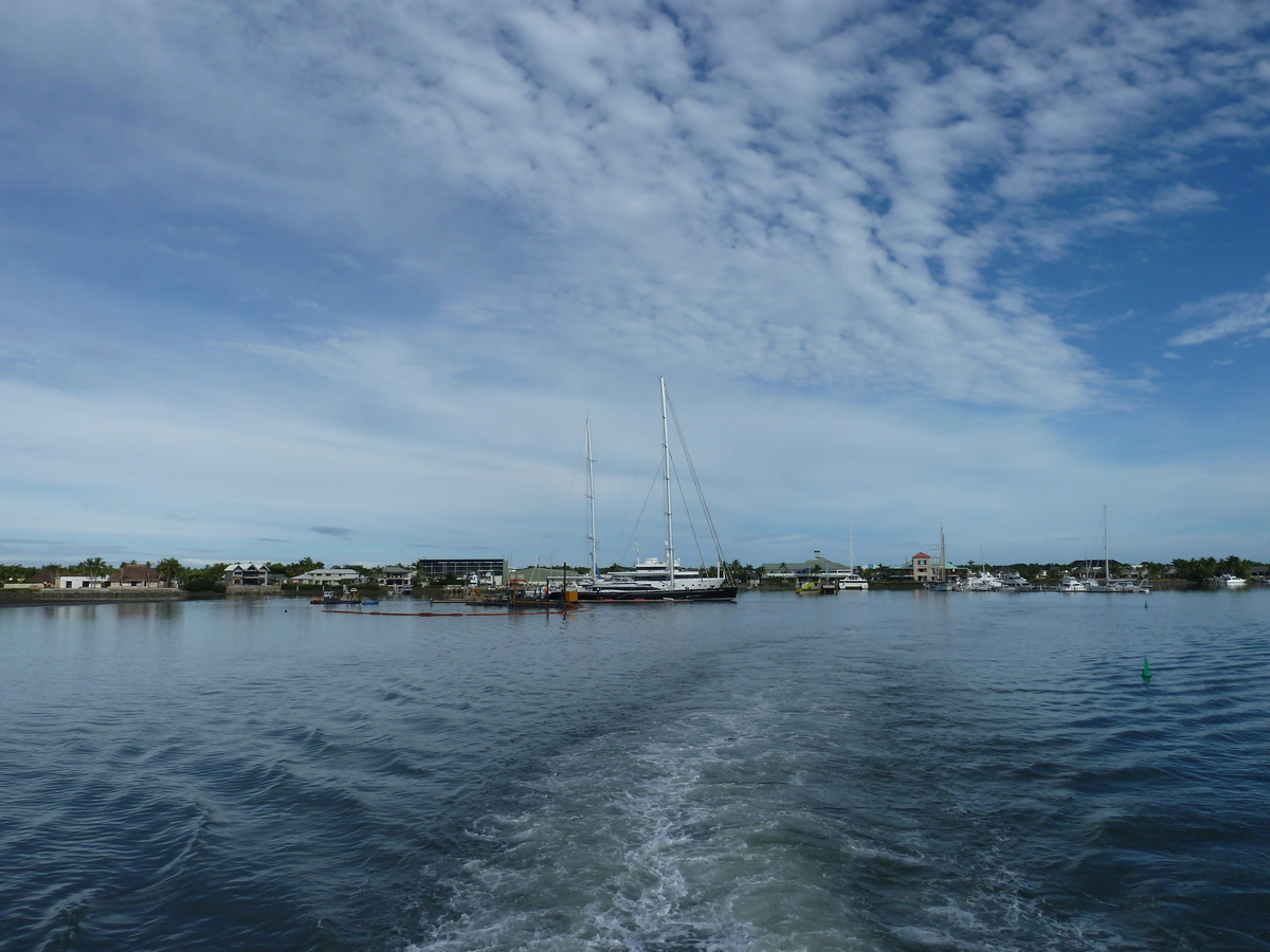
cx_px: 635
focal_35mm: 25
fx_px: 917
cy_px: 476
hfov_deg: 69.4
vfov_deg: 54.9
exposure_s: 1/640
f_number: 5.6
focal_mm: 4.1
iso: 80
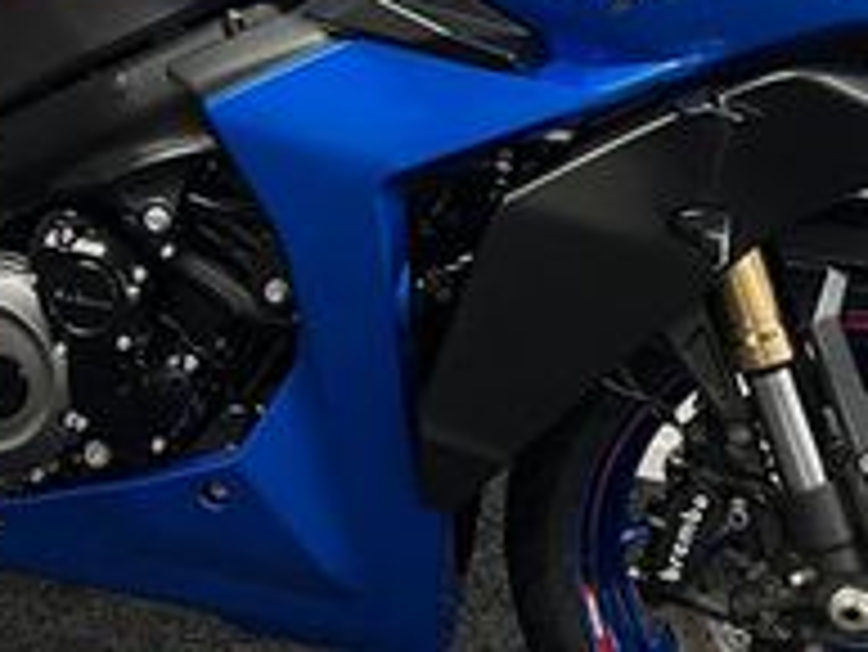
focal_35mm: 86
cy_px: 153
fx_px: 2158
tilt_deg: -18.1
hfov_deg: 22.2
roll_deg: -1.2
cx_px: 76
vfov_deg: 17.1
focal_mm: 5.1
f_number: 1.6
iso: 125
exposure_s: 1/50
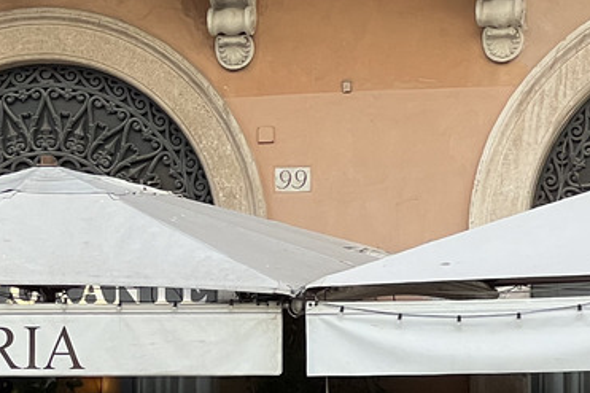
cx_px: -151
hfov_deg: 7.9
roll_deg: -0.1
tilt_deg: -0.2
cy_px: 500
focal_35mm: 259
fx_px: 4243
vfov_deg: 5.3
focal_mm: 9
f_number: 2.8
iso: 100
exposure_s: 1/122
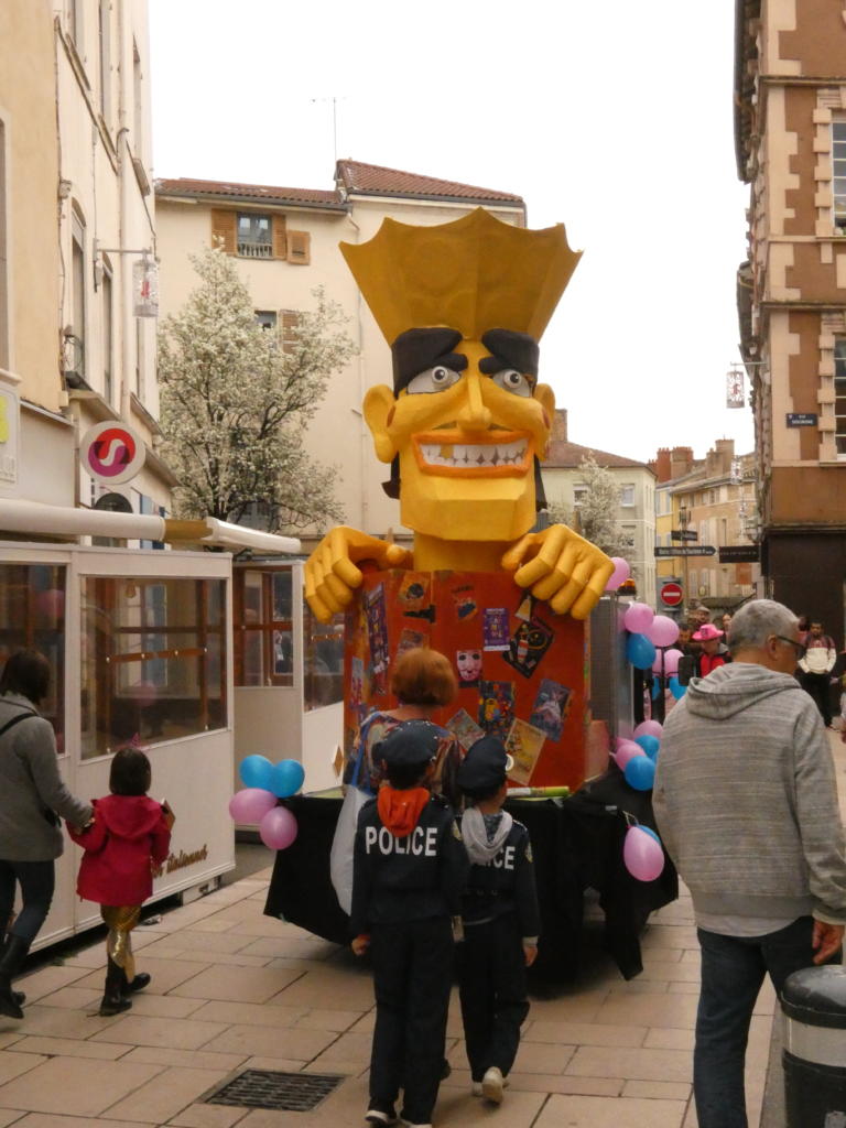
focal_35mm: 43
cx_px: 423
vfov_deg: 43.9
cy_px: 564
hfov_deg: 33.6
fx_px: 1401
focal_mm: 7.8
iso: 1600
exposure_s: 1/1000
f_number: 7.1
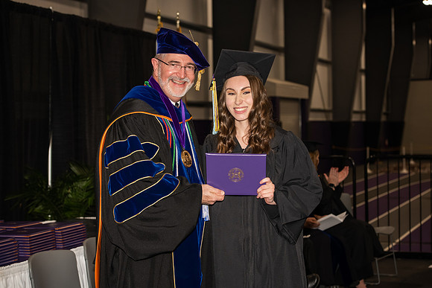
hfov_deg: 25.4
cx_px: 216
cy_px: 144
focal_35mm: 80
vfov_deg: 17.1
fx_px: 960
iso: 1000
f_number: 5.6
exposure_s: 1/200
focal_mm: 80
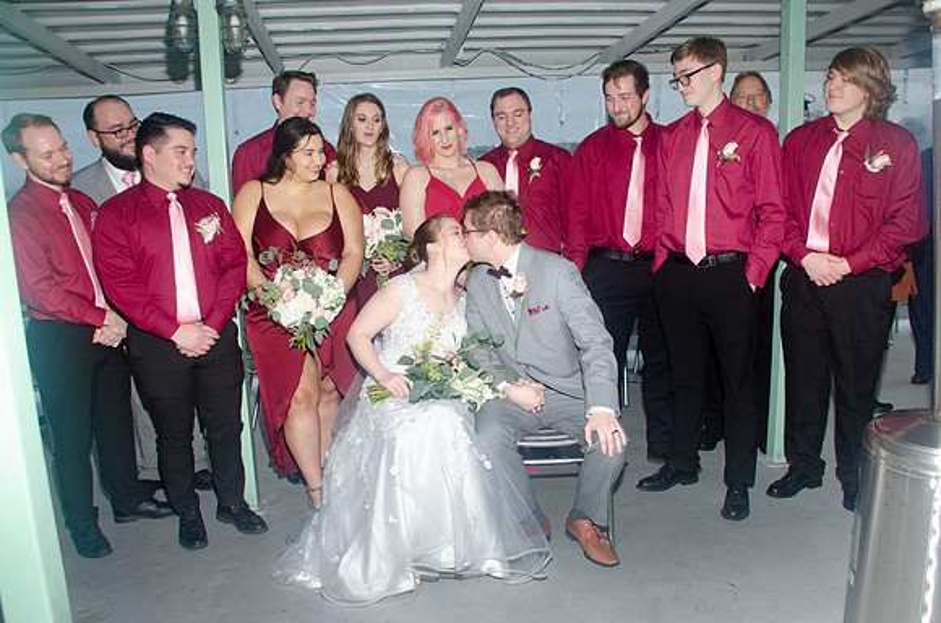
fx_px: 738
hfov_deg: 65.0
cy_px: 314
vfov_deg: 45.8
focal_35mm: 28
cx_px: 475
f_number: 5.6
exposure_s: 1/60
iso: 400
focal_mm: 18
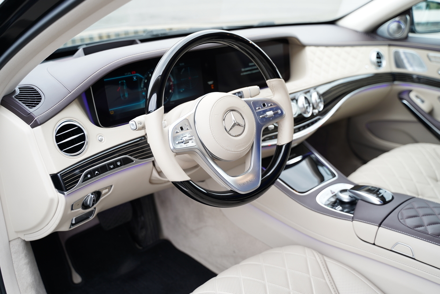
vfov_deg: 37.9
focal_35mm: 35
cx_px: 220
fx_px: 428
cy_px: 147
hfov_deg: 54.4
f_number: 2.8
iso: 250
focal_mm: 35
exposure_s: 1/200
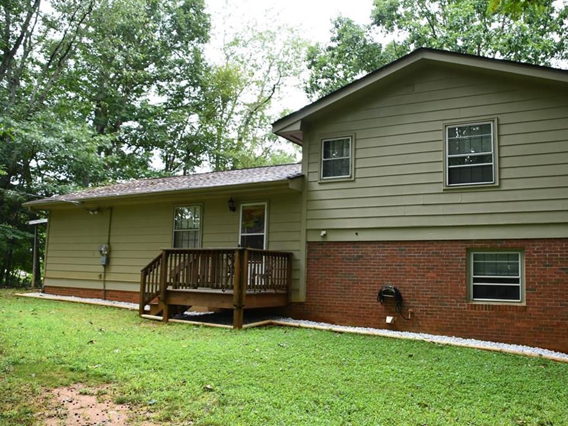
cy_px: 208
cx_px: 324
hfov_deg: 59.7
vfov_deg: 46.8
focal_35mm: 30
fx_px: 492
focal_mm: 18
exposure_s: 1/250
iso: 800
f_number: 3.5
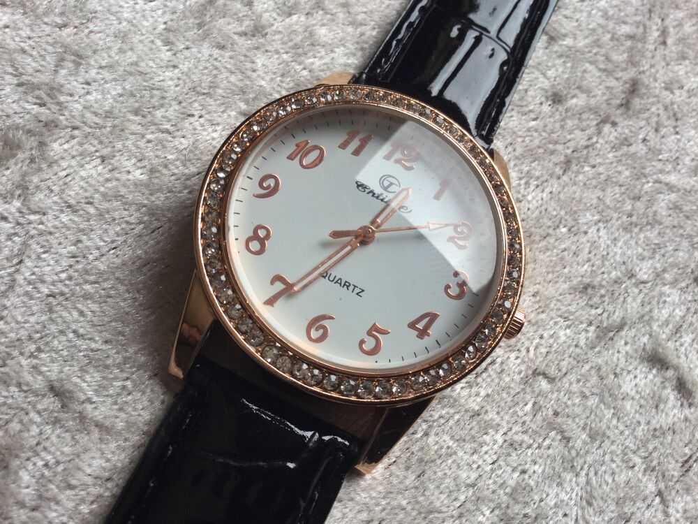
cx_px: 349
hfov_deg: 58.4
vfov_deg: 45.4
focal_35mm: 31
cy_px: 262
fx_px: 625
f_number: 2.4
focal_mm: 3.3
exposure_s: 1/50
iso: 25
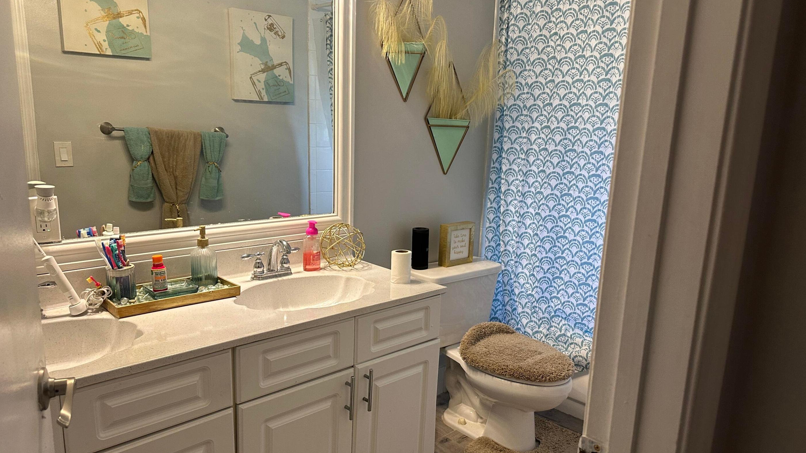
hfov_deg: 69.9
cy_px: 250
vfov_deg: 42.8
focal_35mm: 27
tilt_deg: -12.4
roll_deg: -1.5
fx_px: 577
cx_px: 410
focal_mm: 6.86
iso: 200
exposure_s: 1/120
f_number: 1.78
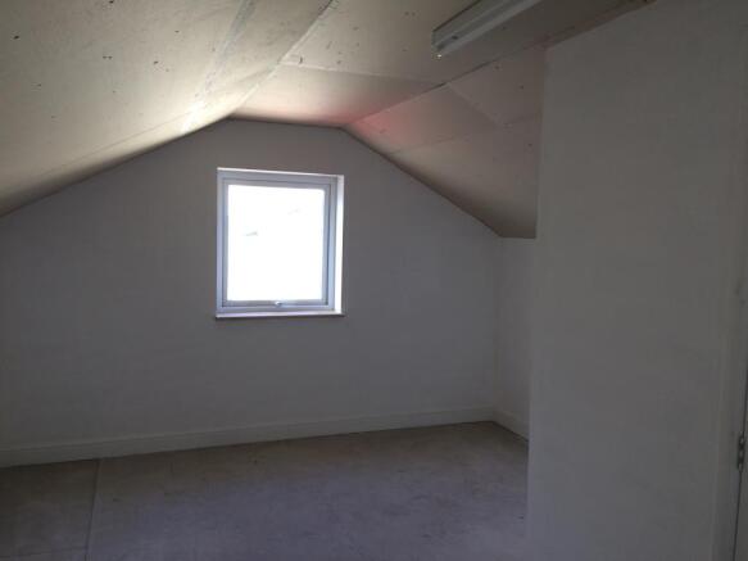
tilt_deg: -6.1
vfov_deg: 48.2
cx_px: 374
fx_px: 627
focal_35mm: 29
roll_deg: -1.3
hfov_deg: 61.7
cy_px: 280
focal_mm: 4.15
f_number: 2.2
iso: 40
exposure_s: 1/50
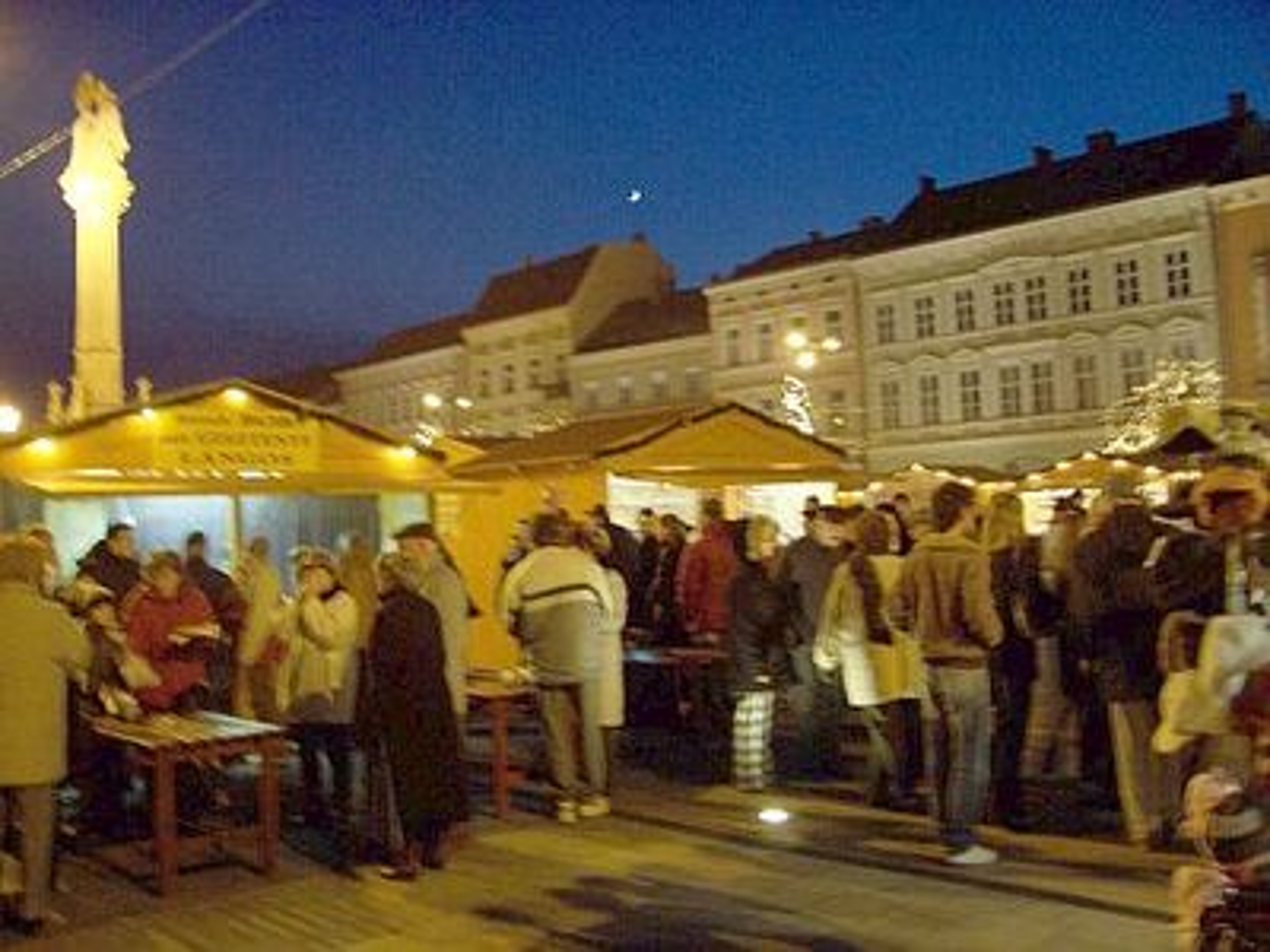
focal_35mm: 34
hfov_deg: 54.0
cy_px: 476
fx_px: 1247
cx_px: 635
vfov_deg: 41.8
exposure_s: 1/8
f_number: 2.7
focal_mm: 5.6
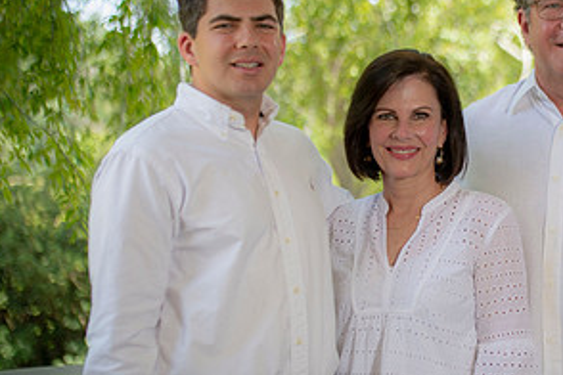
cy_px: 224
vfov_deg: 9.9
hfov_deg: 14.7
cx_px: 511
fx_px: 2158
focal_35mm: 138
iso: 100
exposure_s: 1/200
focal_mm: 70
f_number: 3.2
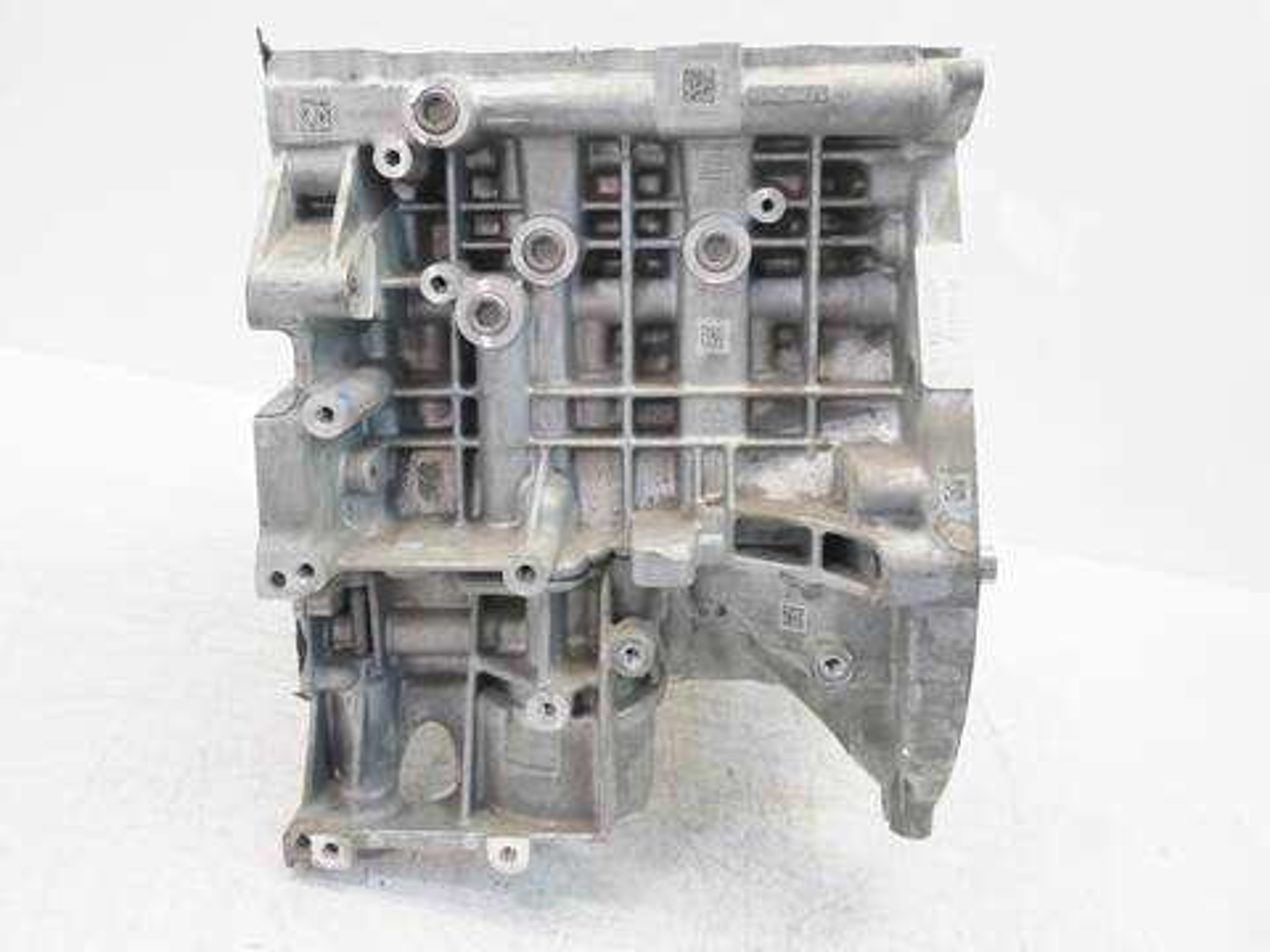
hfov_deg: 60.0
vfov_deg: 46.8
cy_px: 476
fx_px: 1101
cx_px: 635
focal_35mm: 30
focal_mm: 15
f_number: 3.7
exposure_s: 1/60
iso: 400
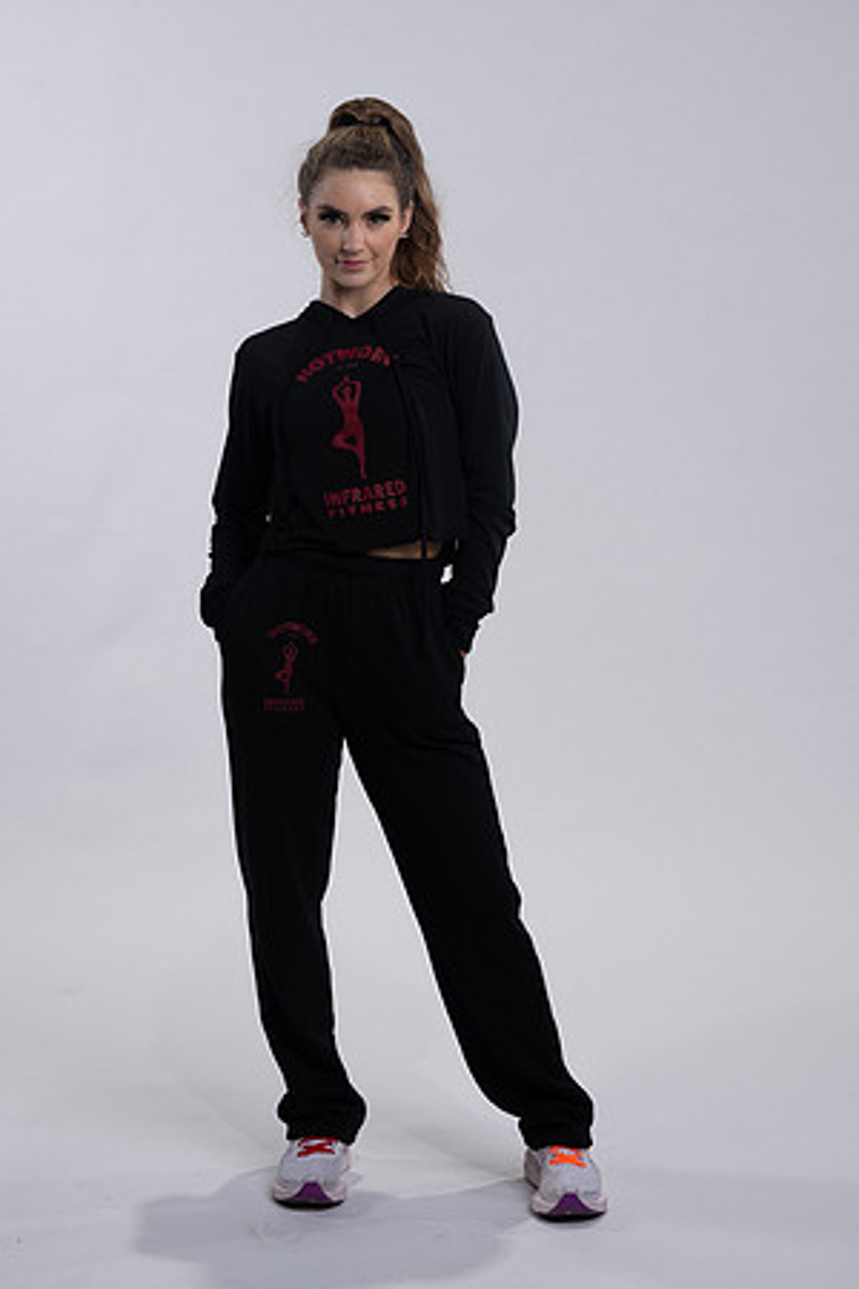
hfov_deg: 16.1
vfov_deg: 23.9
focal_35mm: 85
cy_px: 644
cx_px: 430
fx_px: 3042
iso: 125
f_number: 4
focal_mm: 85
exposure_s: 1/125
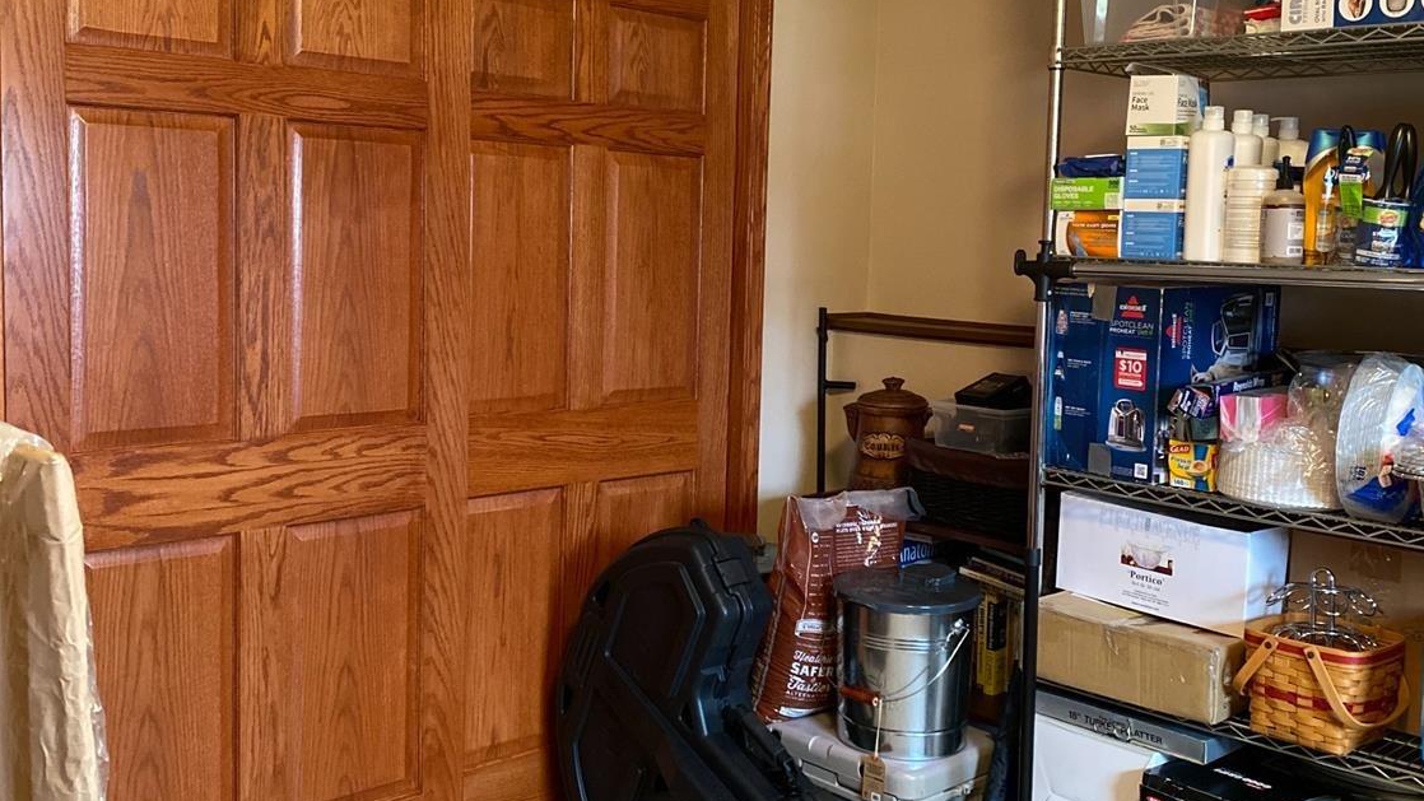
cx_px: 714
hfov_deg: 52.8
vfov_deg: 31.2
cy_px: 357
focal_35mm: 38
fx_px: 1435
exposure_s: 1/30
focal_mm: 4.25
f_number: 1.8
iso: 500
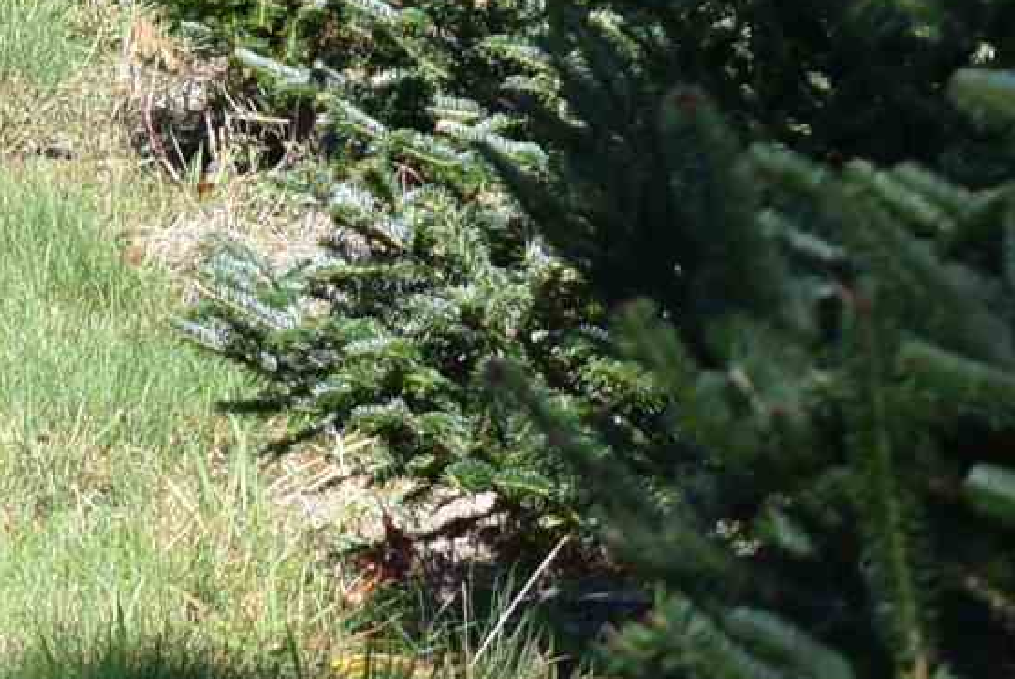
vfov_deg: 3.1
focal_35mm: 444
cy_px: -883
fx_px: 12522
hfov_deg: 4.6
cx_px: -283
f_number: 8
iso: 200
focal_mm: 55
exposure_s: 1/250
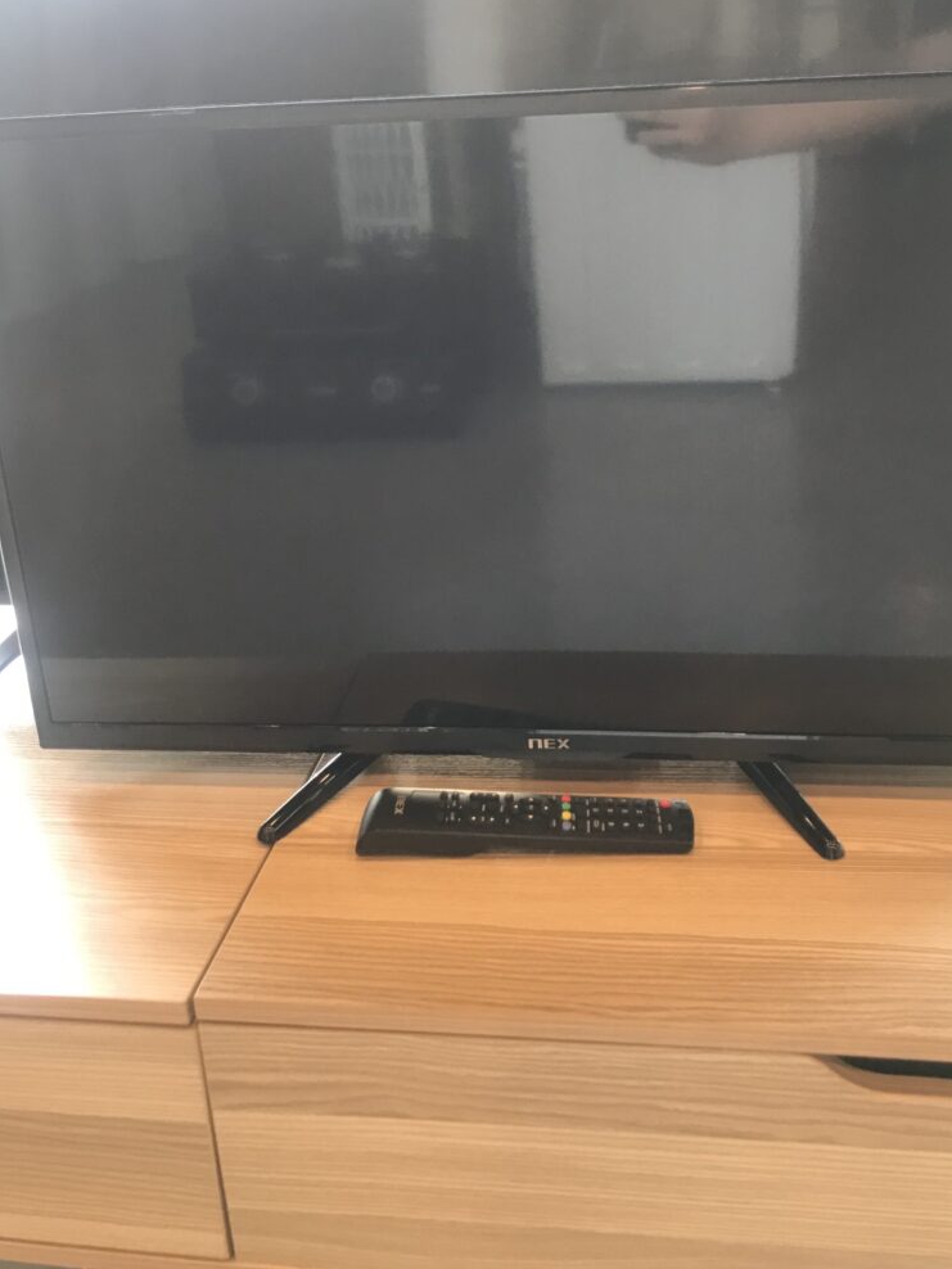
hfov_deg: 41.8
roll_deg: +2.8
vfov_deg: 53.5
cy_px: 500
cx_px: 515
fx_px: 1247
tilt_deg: -17.1
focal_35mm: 34
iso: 32
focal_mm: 3.99
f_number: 1.8
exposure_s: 1/30
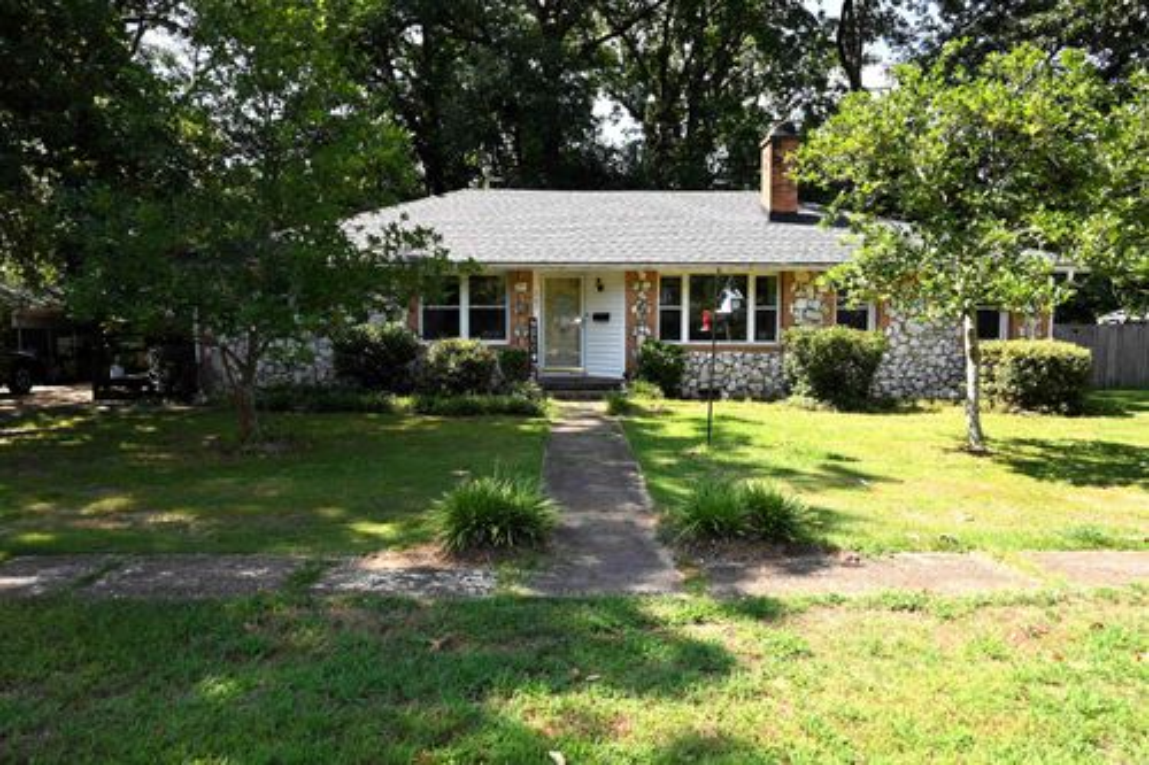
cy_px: 382
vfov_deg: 53.1
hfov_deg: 73.8
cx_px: 574
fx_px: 766
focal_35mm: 24
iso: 100
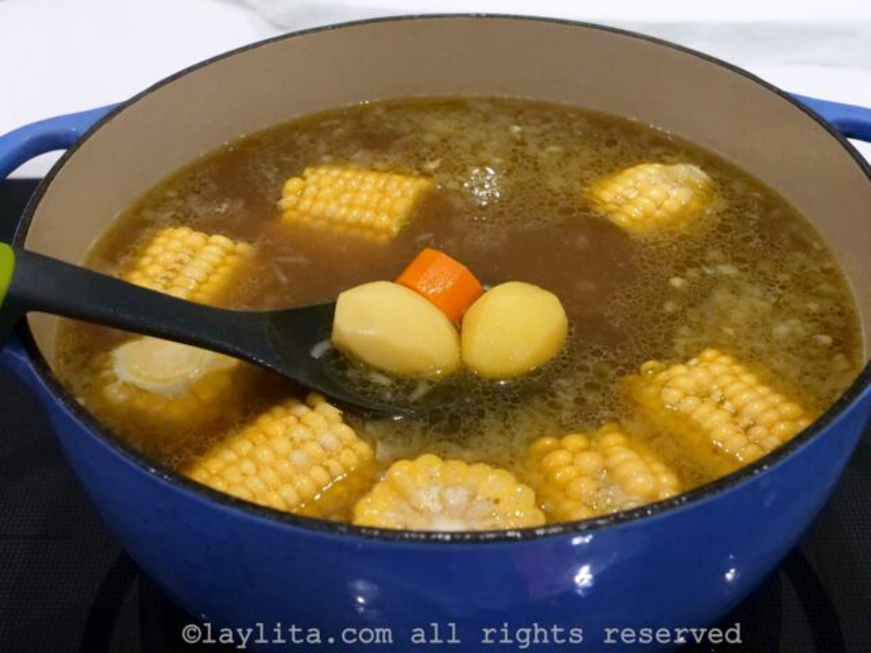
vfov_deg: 32.9
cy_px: 326
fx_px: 1107
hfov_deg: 42.9
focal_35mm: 44
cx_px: 436
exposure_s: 1/50
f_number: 6.3
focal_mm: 22
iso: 3200
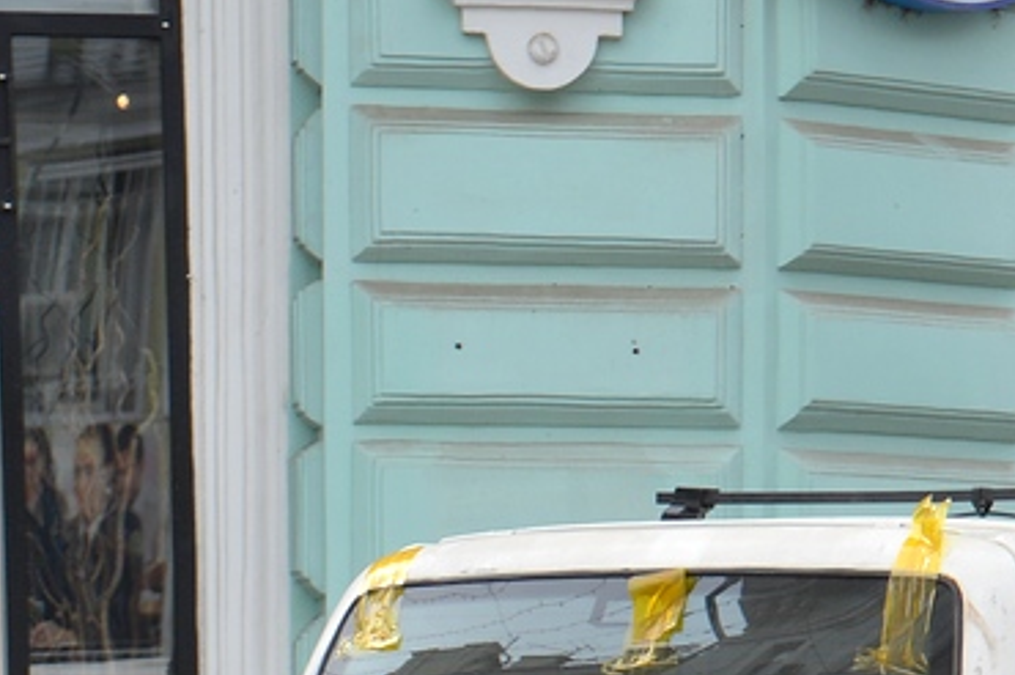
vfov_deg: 4.5
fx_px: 8507
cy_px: 862
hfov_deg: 6.8
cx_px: 1347
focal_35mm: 302
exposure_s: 1/200
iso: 200
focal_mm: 62
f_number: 7.1
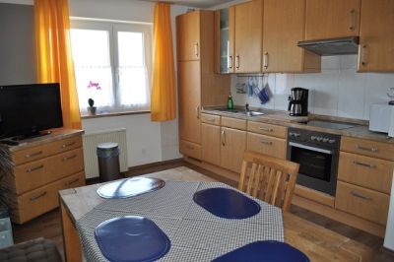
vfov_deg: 47.9
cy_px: 131
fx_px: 295
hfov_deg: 67.4
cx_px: 197
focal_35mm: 27
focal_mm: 18
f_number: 3.5
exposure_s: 1/125
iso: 560
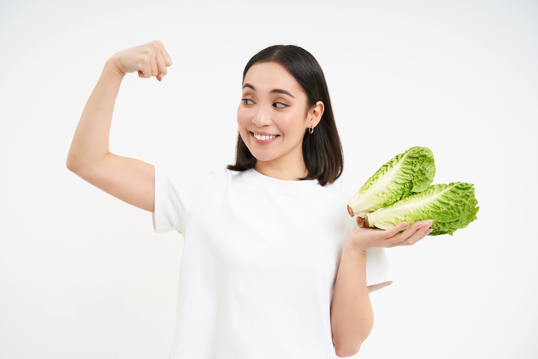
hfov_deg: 36.2
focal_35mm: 55
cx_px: 269
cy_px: 180
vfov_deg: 24.6
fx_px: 822
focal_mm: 55
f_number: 5
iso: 200
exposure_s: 1/125
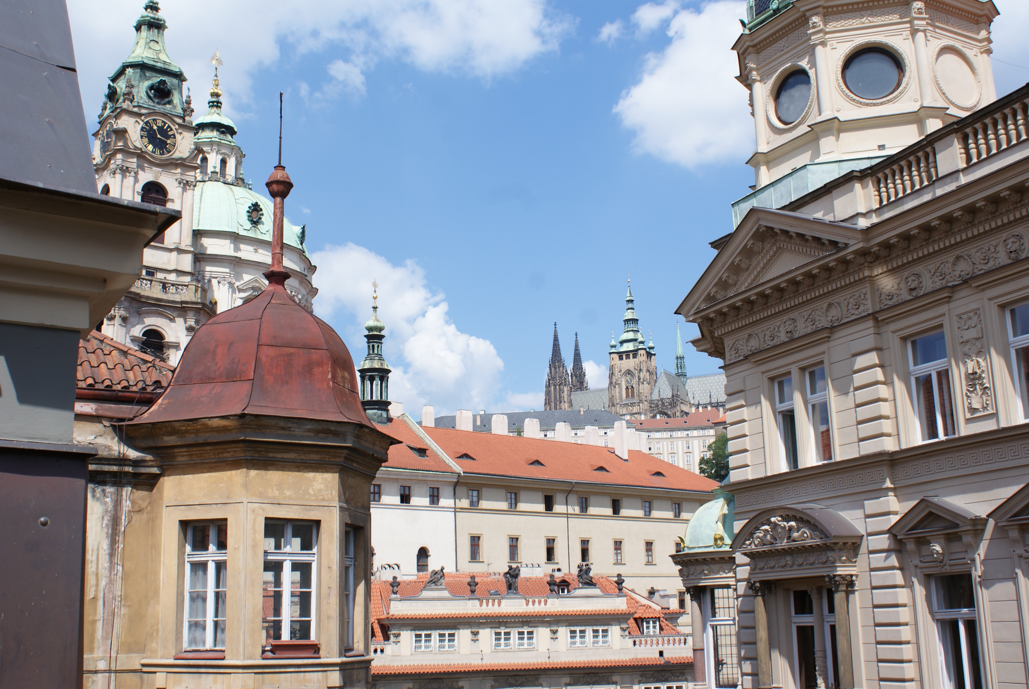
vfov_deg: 34.3
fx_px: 1116
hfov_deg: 49.5
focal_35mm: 39
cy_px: 344
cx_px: 514
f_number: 9
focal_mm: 26
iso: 100
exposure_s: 1/200
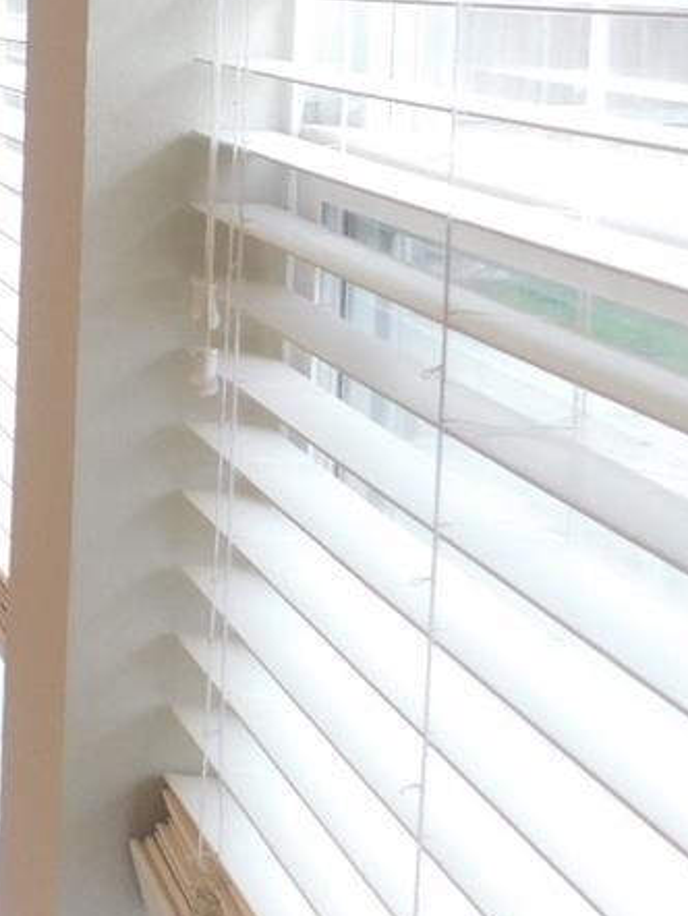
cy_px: 70
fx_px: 2065
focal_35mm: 78
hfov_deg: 15.4
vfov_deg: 24.2
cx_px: -667
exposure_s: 1/30
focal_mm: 4
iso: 140
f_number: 3
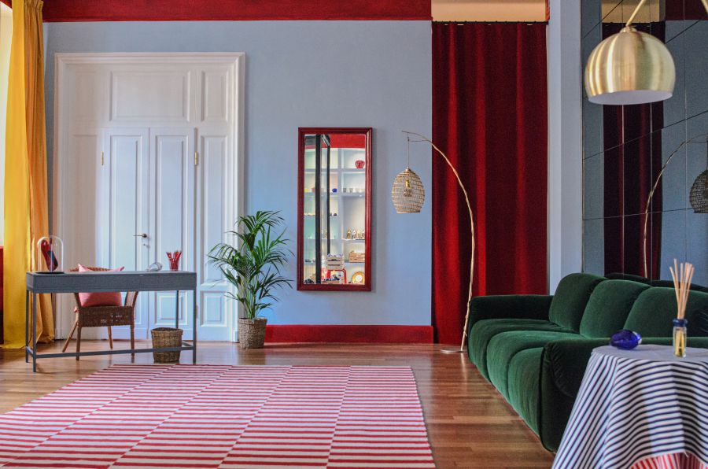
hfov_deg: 49.6
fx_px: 765
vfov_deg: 34.1
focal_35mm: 39
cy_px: 234
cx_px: 354
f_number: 3.5
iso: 1600
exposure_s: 1/125
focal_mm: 26
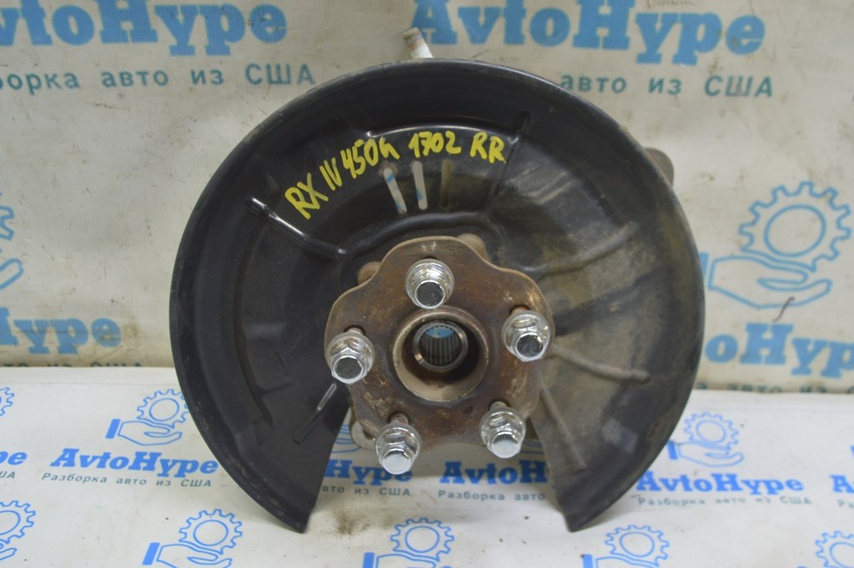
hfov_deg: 49.6
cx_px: 427
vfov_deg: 34.2
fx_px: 924
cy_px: 284
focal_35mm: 39
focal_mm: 26
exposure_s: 1/20
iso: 400
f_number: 5.6
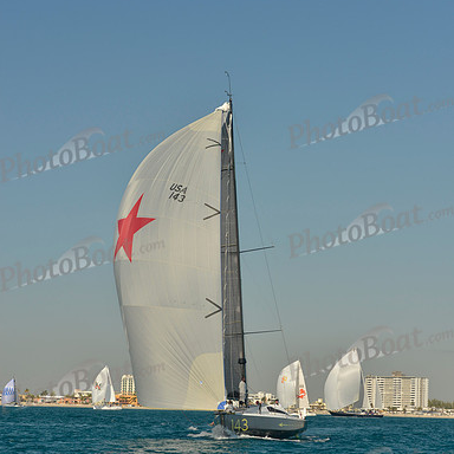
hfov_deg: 14.8
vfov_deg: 14.7
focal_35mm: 118
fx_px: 1751
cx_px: 226
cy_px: 306
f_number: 7.1
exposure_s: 1/640
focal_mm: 92
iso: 200
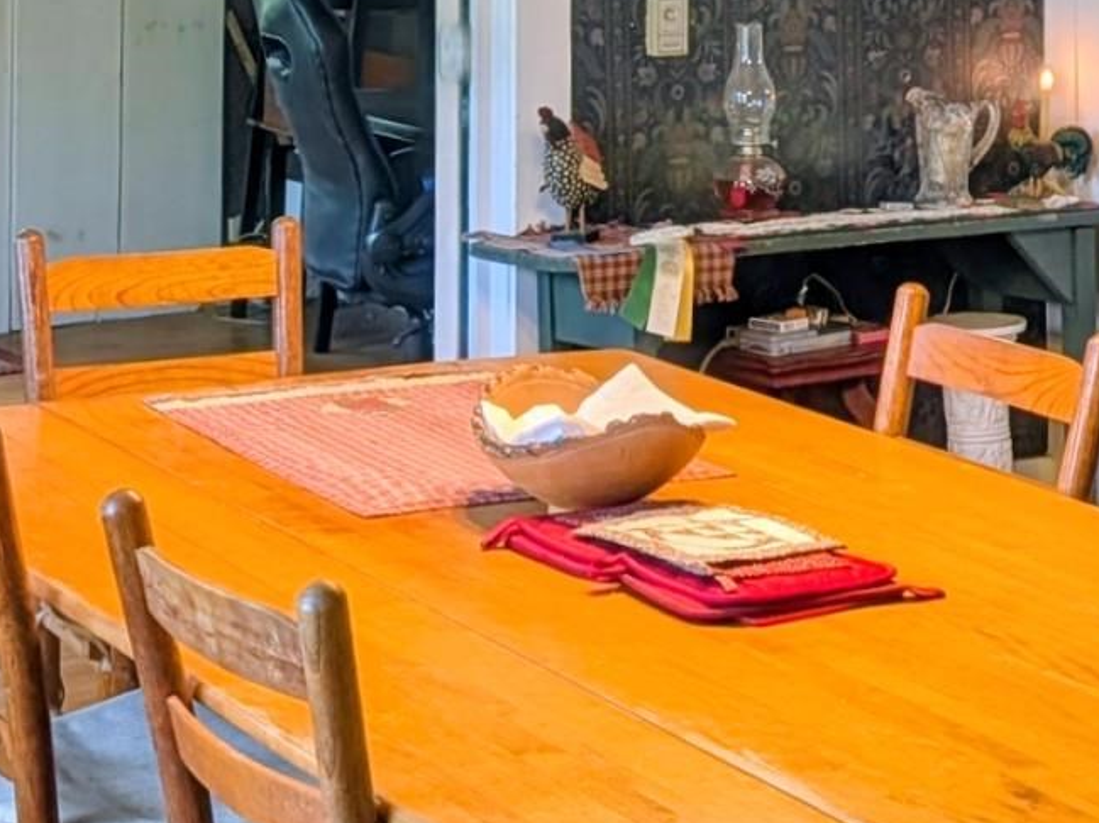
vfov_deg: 15.3
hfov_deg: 21.0
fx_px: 2951
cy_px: -146
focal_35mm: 93
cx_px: 700
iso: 28
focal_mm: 6.9
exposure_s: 1/285
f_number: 1.68
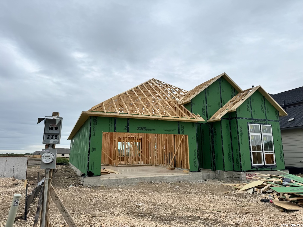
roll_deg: +0.8
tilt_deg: +10.4
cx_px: 152
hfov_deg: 71.6
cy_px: 114
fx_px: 210
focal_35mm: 24
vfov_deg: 56.8
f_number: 1.78
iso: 80
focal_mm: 6.76
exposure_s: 1/2506
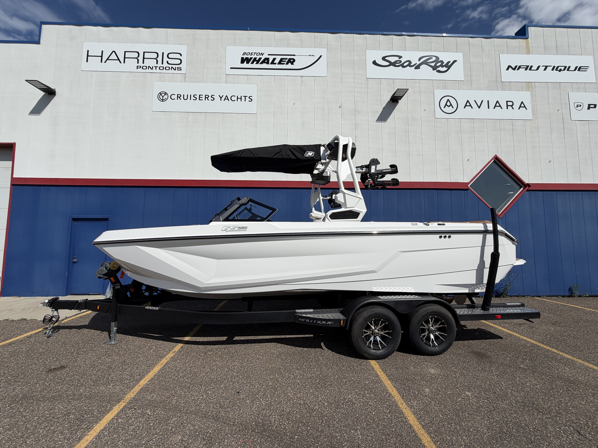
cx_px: 299
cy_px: 224
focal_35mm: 14
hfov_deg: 102.1
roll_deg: +0.4
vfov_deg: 85.7
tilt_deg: +4.1
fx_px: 242
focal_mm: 2.22
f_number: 2.2
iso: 20
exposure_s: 1/2320
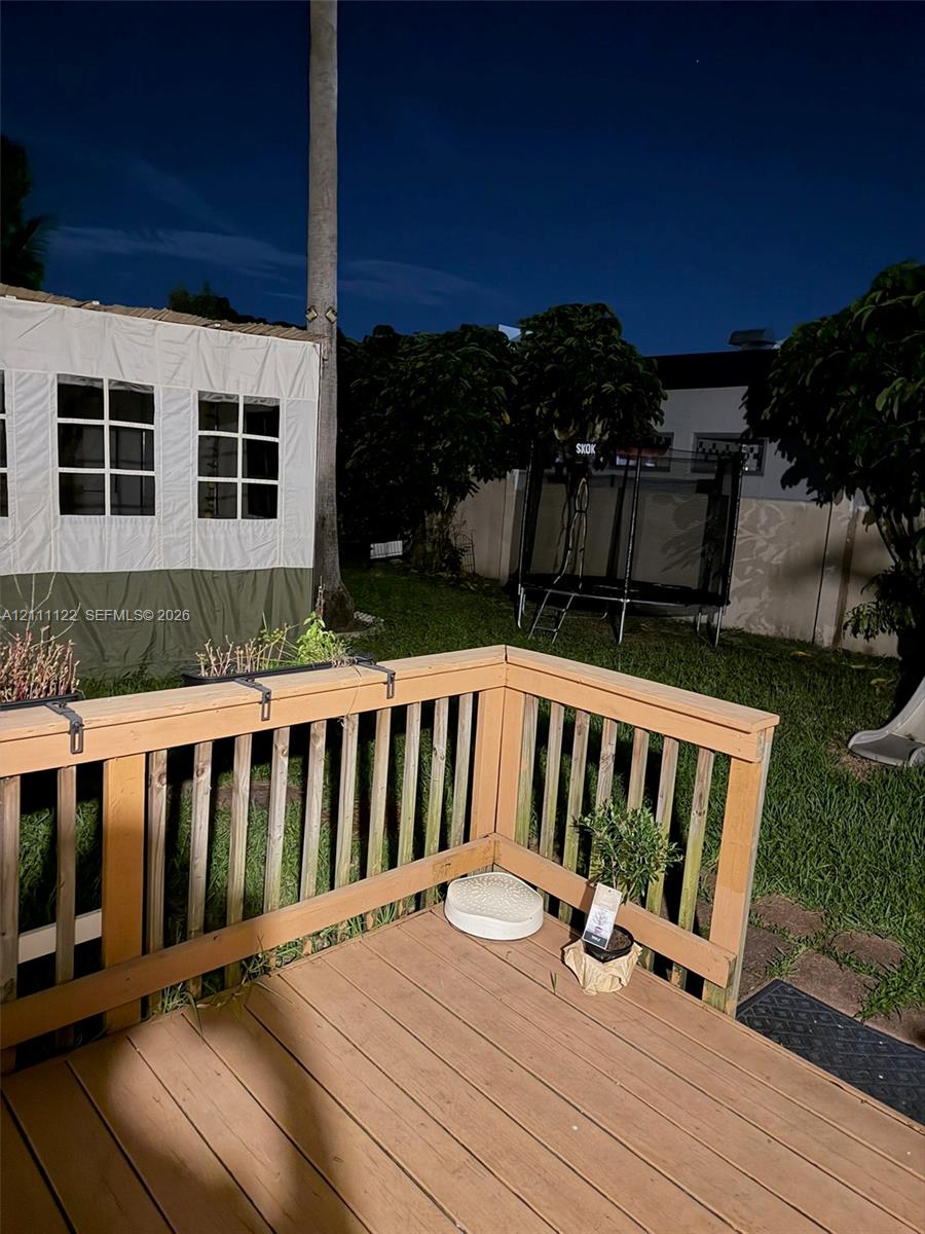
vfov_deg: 71.6
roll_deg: -4.9
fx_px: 855
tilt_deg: -10.4
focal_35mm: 24
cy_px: 617
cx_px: 462
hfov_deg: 56.8
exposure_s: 1/20
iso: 1600
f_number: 1.78
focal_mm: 6.76
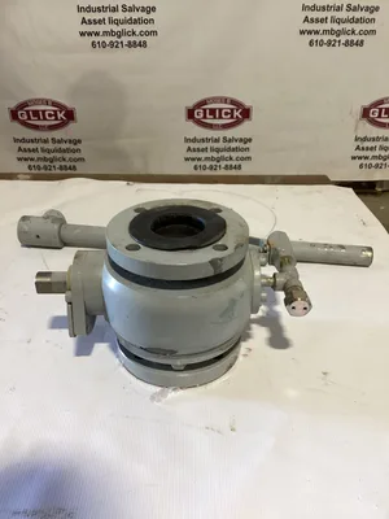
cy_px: 260
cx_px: 194
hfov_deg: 45.4
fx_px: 464
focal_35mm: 31
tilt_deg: -30.1
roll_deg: +1.8
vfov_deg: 58.4
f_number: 2.4
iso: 200
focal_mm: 3.3
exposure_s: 1/60
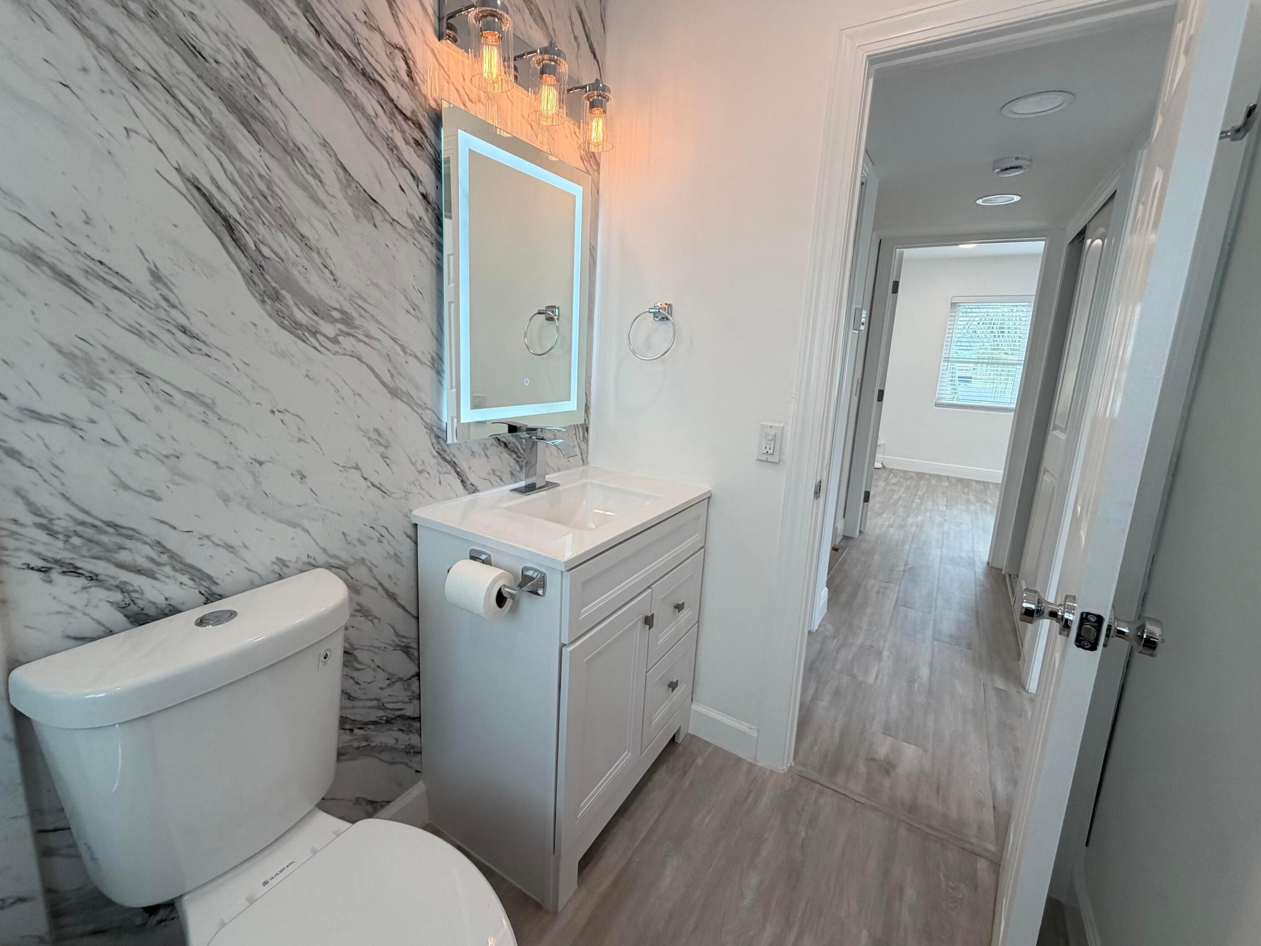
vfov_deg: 81.7
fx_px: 546
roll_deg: -2.6
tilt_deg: -9.4
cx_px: 609
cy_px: 447
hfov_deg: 98.1
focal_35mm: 15
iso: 50
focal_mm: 2.22
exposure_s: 1/125
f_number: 2.2
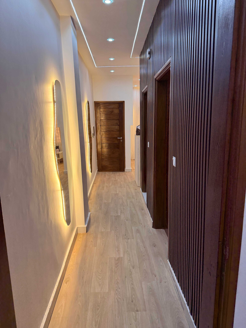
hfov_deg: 56.8
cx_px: 123
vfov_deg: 71.6
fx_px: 227
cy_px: 164
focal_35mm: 24
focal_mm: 6.76
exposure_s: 1/100
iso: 125
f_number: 1.78
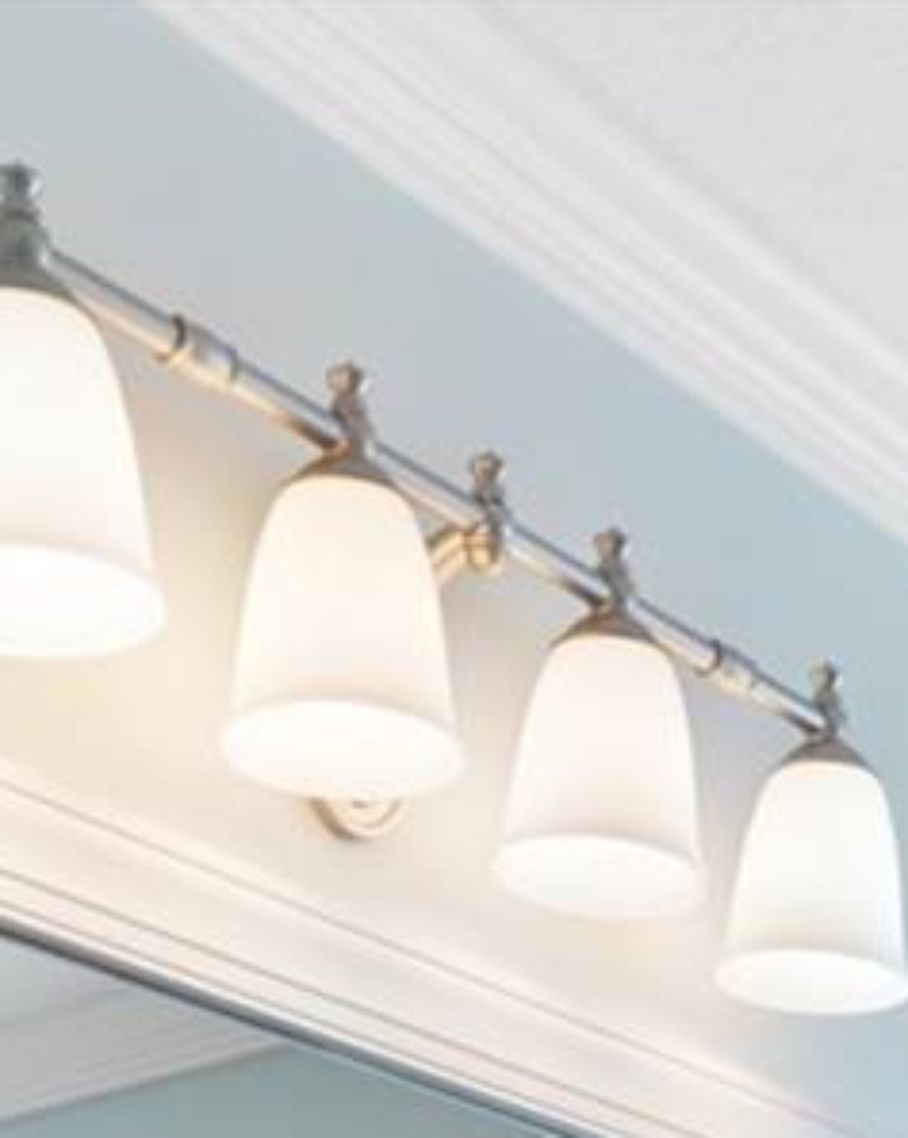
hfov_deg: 17.5
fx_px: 2893
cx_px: 843
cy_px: 2023
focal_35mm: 86
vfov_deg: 18.0
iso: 100
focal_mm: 17
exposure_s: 1/4
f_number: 8
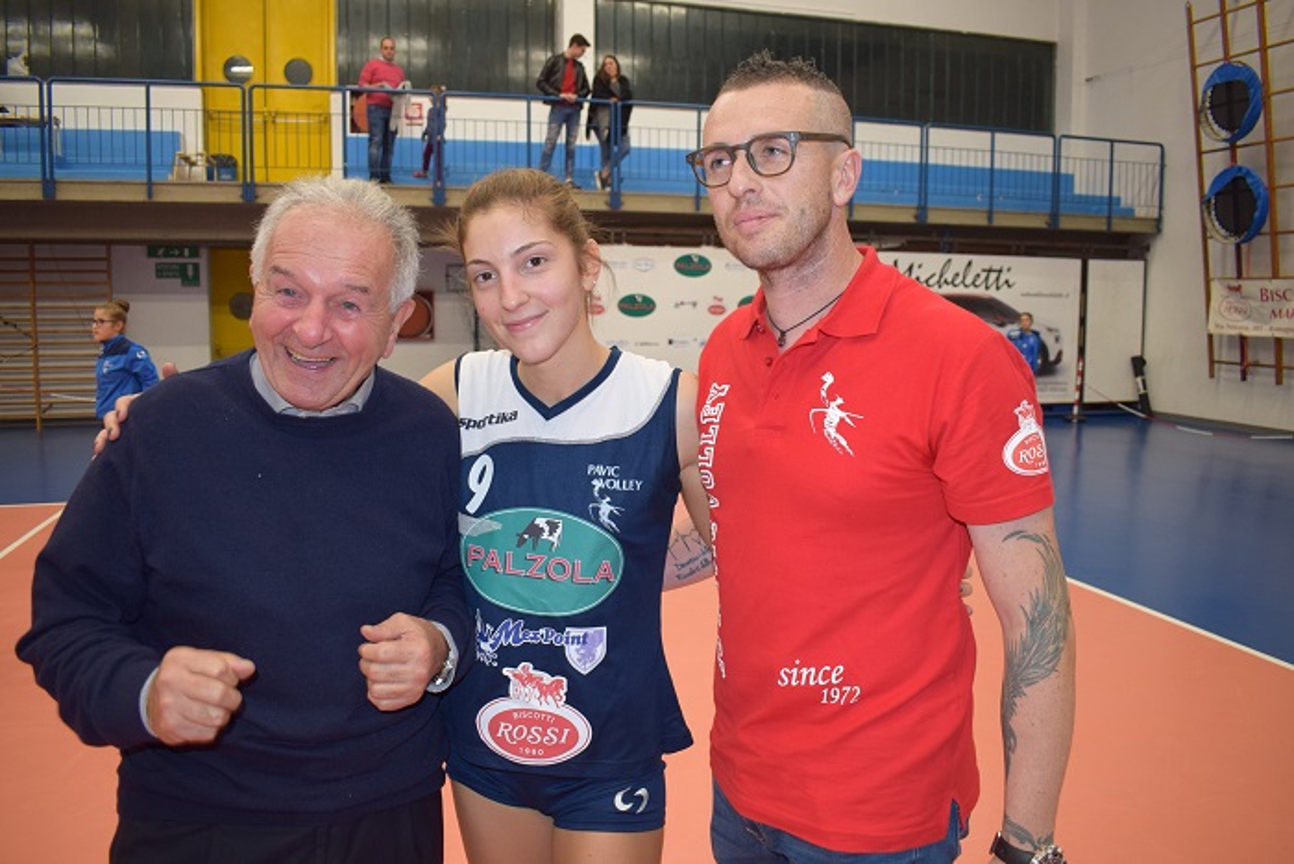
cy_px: 432
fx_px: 971
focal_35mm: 27
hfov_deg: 67.4
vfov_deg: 47.9
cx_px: 647
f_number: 4.5
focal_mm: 18
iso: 800
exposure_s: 1/80
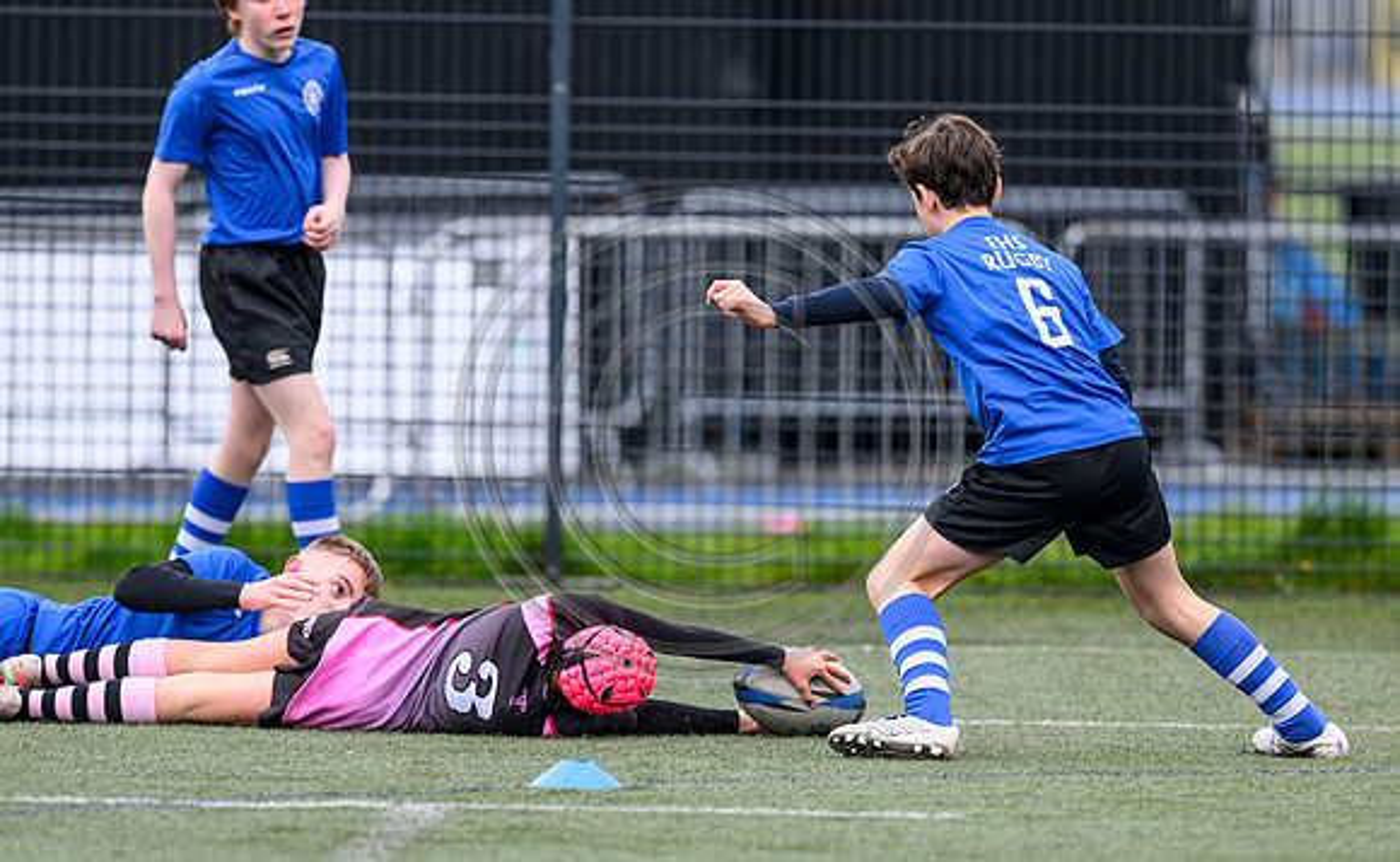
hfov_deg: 3.7
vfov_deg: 2.3
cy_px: 544
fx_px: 21884
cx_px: 614
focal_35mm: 576
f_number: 3.5
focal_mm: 400
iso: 800
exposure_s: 1/2000
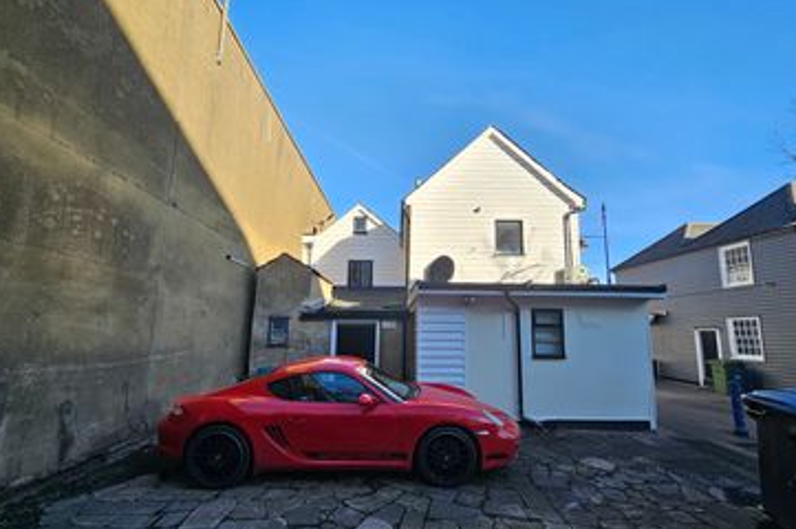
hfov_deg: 100.4
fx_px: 331
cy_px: 276
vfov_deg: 77.2
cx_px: 412
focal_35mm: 15
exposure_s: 1/732
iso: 50
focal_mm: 2.2
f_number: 2.2
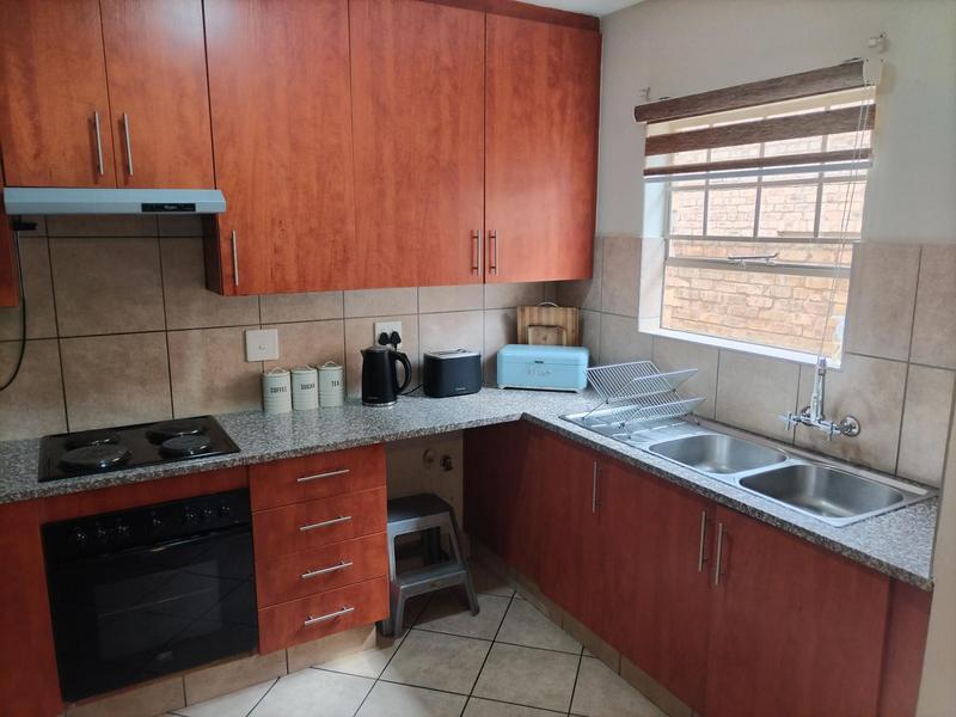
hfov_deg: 67.3
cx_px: 478
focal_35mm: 26
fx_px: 718
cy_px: 358
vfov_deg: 53.1
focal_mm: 4.7
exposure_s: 1/50
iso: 441
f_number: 1.8
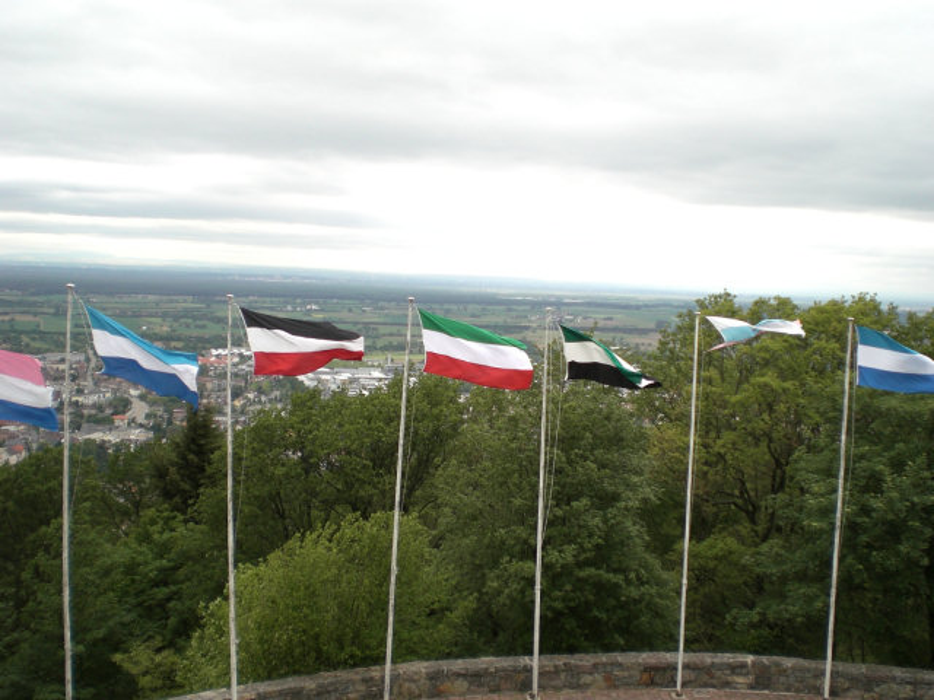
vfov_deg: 37.7
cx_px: 467
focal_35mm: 38
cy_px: 350
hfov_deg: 49.0
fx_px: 1025
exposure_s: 1/200
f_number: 3.1
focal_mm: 6.3
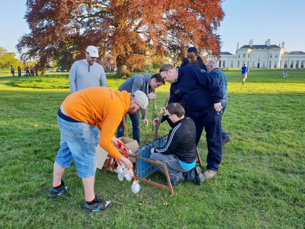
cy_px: 114
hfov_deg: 67.3
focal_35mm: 26
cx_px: 152
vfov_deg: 53.1
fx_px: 229
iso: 50
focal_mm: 4.3
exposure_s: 1/111
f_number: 2.4
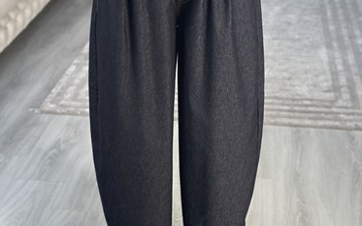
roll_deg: +1.9
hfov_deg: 29.8
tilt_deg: -42.0
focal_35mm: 69
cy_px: 109
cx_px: 182
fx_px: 681
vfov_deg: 18.9
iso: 200
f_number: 1.78
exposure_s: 1/60
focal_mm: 6.86
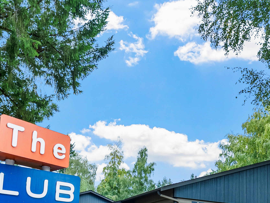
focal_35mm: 39
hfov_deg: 47.5
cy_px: 212
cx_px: 102
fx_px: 304
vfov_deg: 33.1
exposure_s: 1/5
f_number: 10
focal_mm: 16
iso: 100
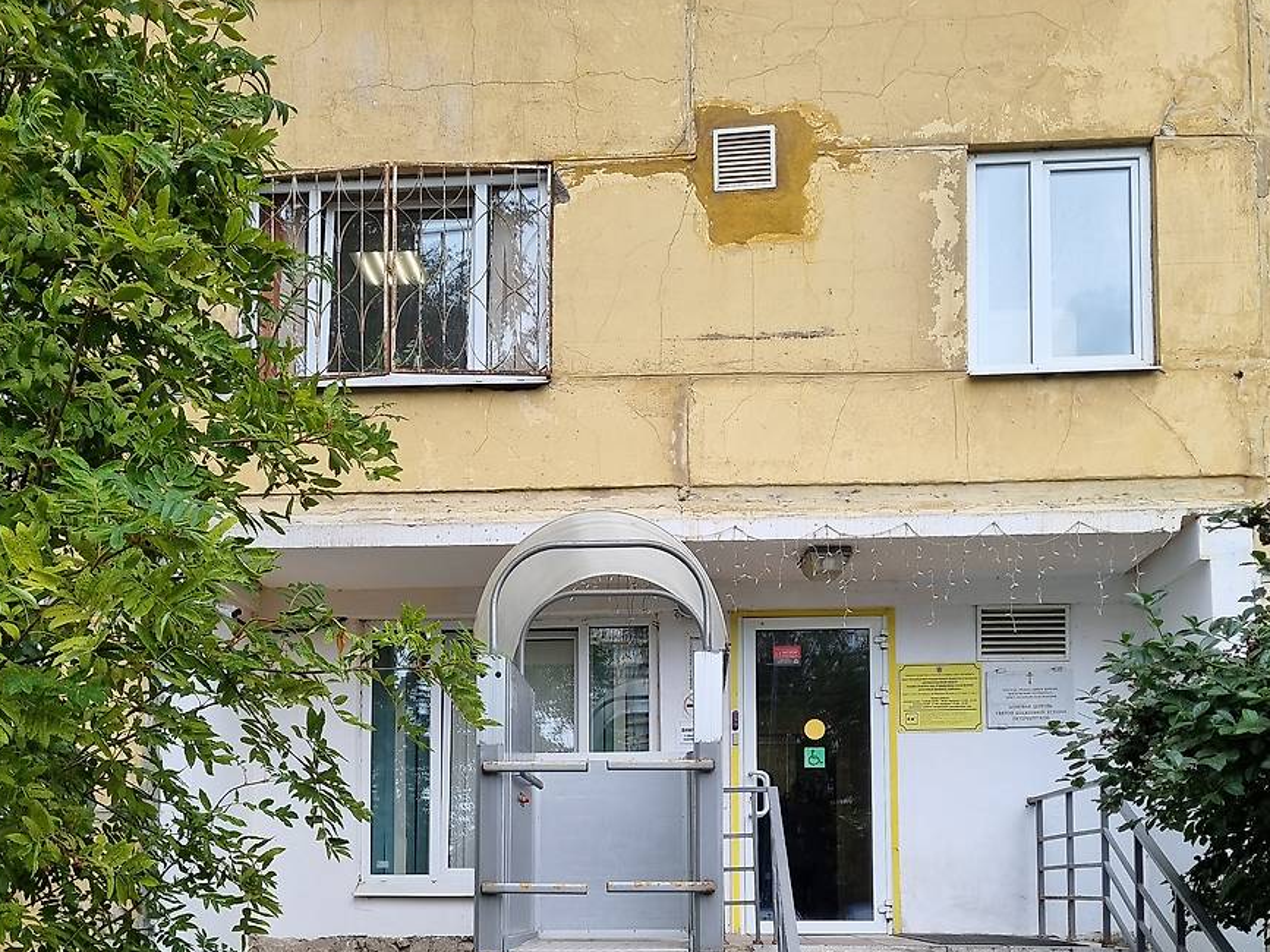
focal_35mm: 36
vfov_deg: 37.9
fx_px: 1321
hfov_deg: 51.4
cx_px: 617
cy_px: 792
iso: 50
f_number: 1.8
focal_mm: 5.4
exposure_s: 1/708
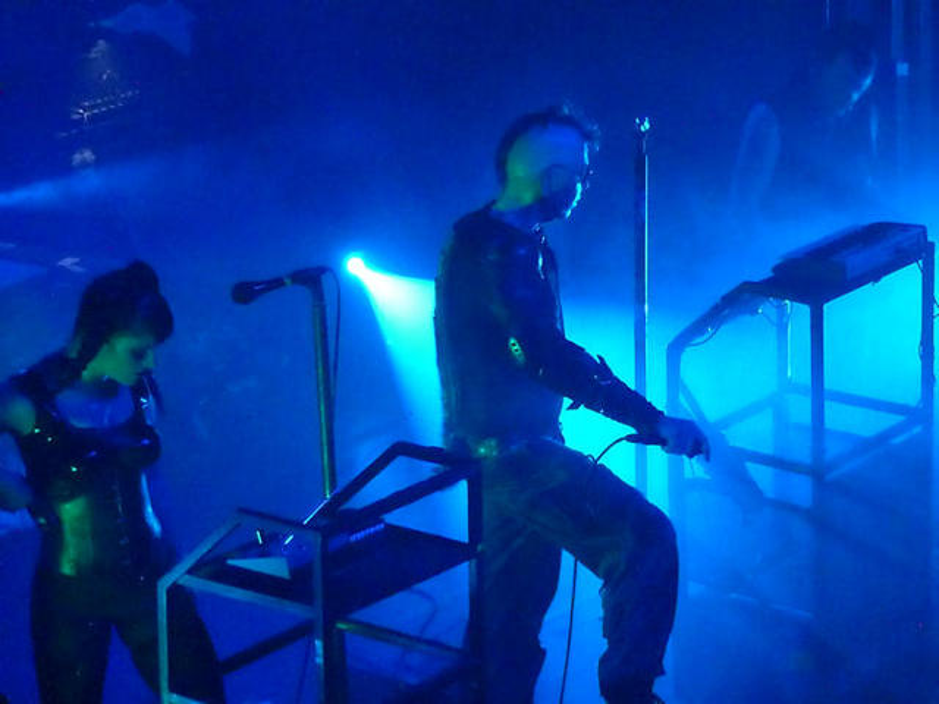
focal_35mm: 121
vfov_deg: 12.2
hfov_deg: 16.3
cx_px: 470
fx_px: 3282
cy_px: 352
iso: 3200
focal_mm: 21.7
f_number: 5.1
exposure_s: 1/50
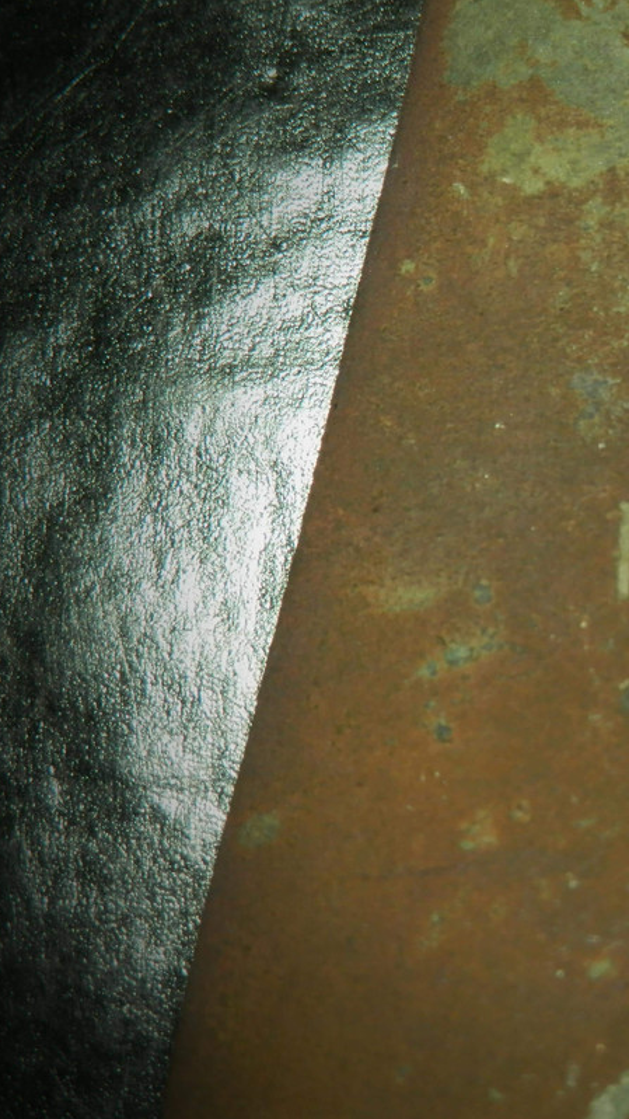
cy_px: 560
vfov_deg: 12.7
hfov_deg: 7.1
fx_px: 5010
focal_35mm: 169
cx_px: 704
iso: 100
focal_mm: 20.9
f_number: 14.6
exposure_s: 1/125
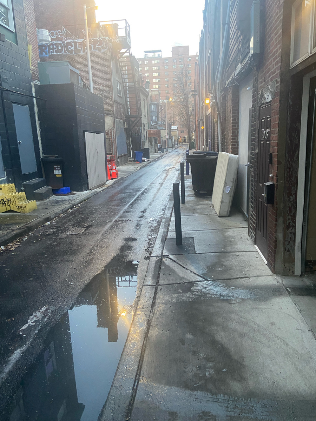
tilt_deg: -12.2
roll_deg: +1.8
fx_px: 316
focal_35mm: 26
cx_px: 158
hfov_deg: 53.1
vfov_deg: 67.3
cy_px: 210
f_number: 1.8
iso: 320
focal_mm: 4.25
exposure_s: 1/60
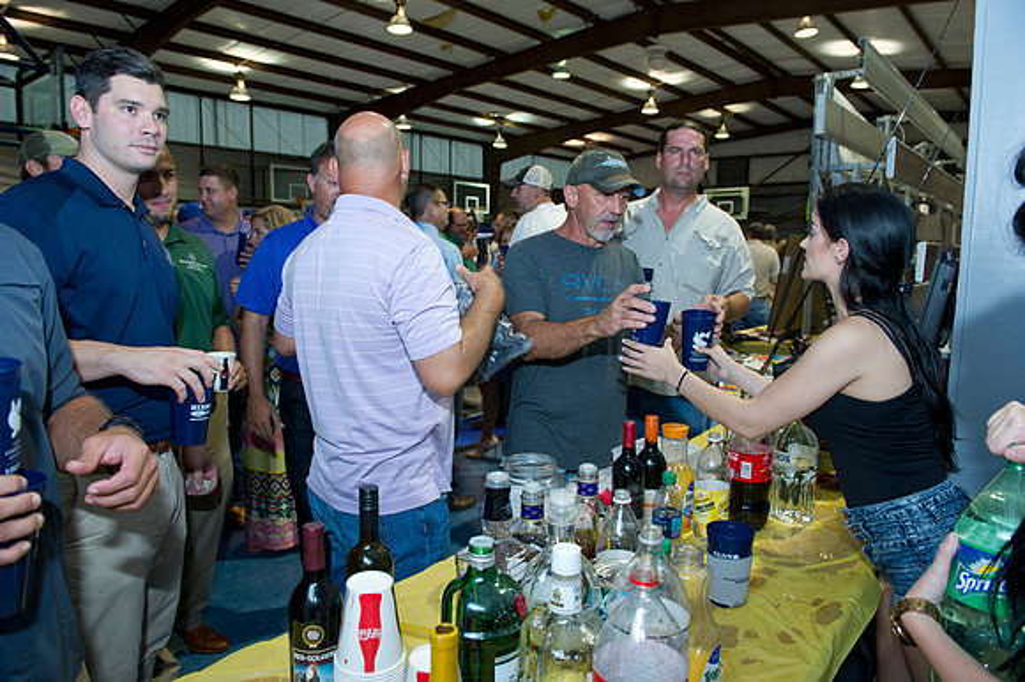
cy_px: 341
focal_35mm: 24
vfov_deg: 53.1
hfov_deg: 73.8
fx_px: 683
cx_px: 512
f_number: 5
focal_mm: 24
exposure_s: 1/100
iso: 1250
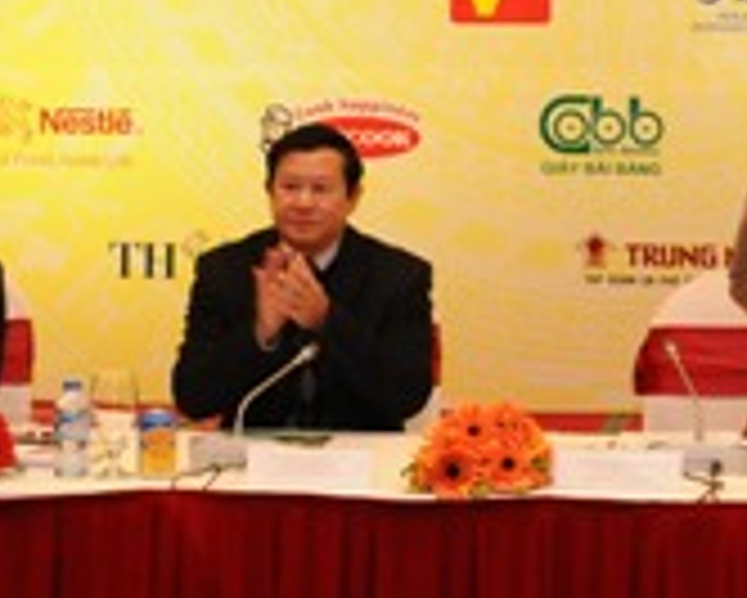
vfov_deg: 12.5
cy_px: -52
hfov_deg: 15.8
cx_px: 590
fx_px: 2677
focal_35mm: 121
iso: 1600
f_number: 5
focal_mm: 26
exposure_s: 1/60
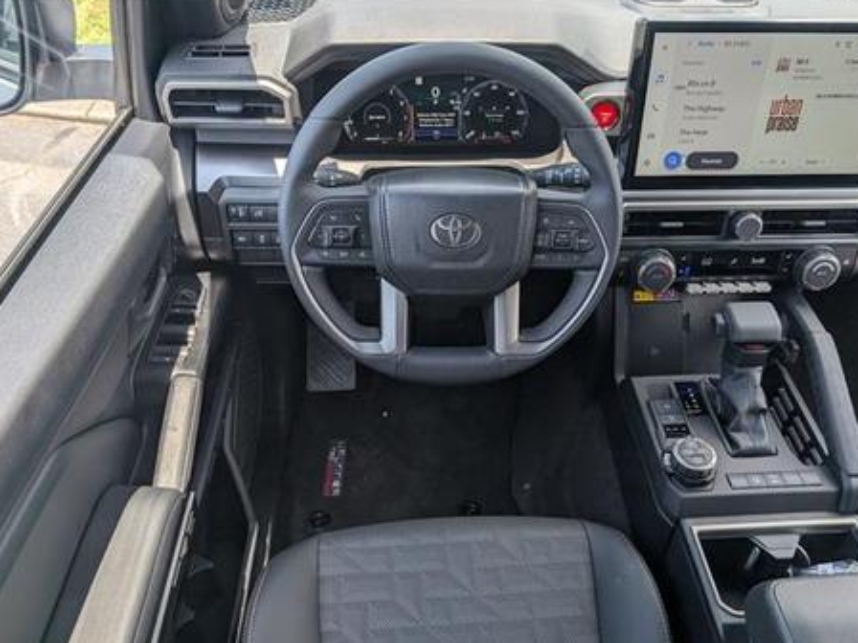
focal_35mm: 27
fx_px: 669
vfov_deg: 51.3
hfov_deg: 65.3
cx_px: 448
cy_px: 352
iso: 33
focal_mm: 6.9
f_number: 1.68
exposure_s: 1/256
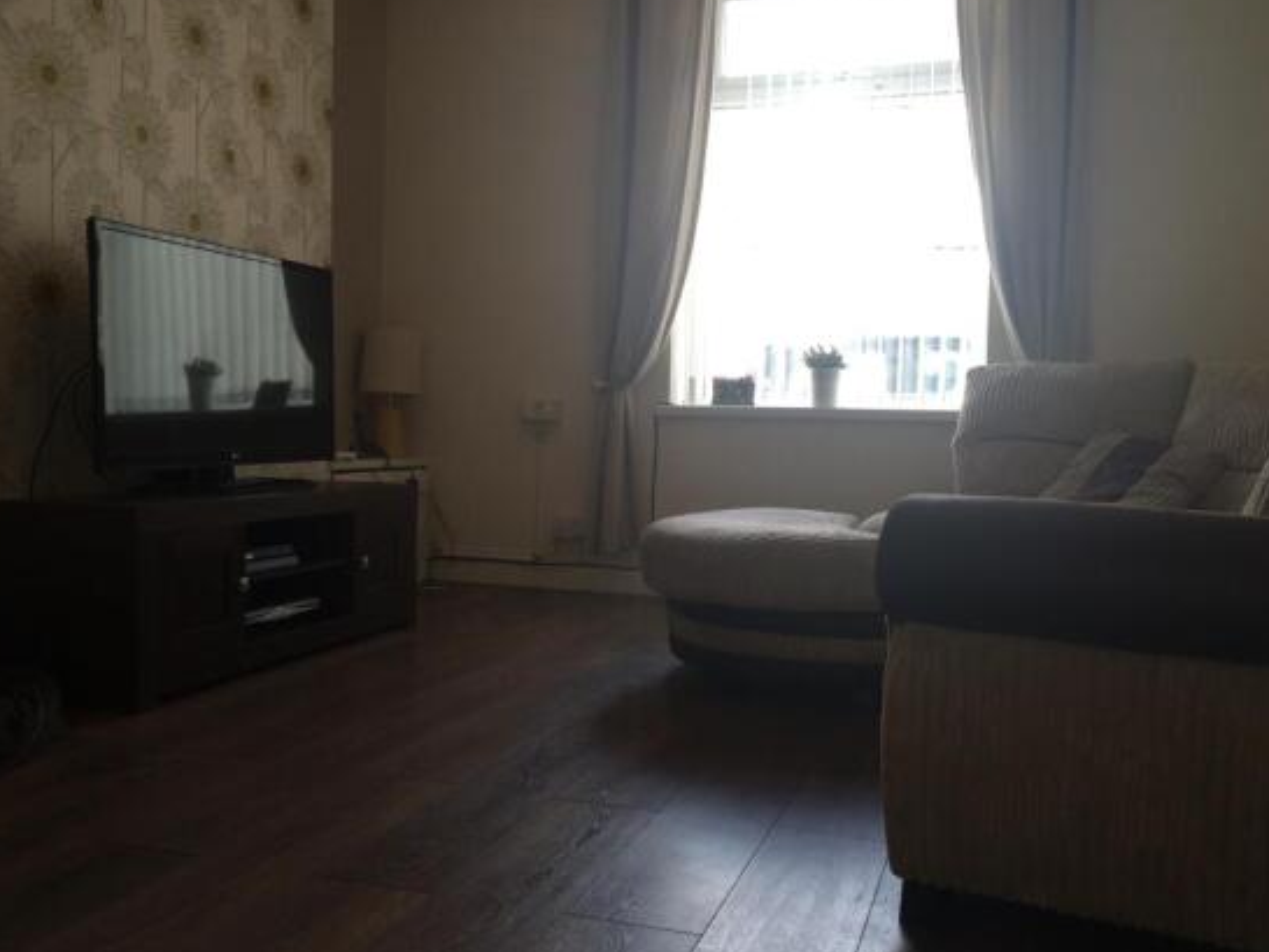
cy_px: 471
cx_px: 655
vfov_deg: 45.5
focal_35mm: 31
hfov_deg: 58.3
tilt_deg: -1.9
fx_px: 1137
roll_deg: -1.0
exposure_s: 1/50
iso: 32
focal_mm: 4.15
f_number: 2.2
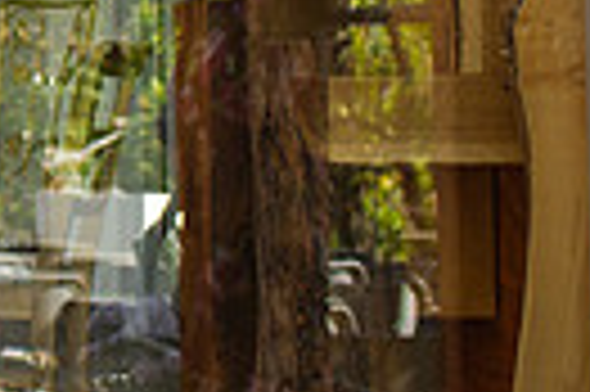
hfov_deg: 9.7
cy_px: -123
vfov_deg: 6.9
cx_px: -612
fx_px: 3241
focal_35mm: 198
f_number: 3.2
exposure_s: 1/400
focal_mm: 35
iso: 360
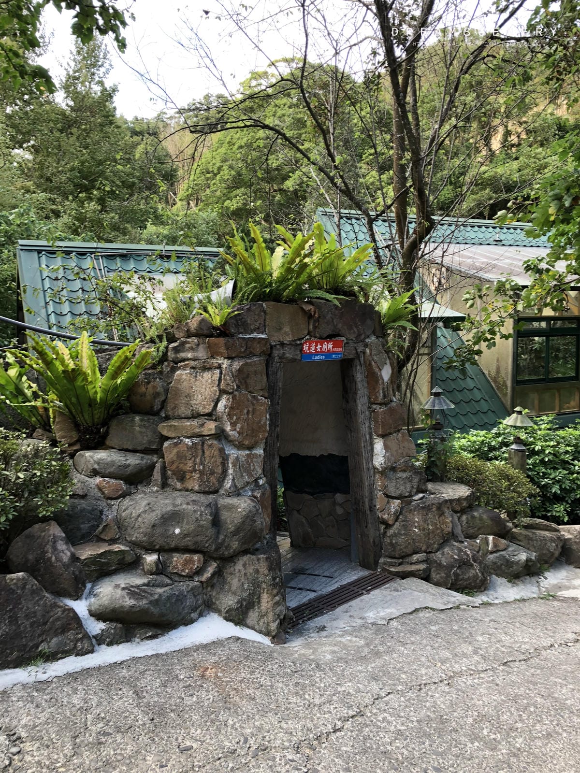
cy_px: 386
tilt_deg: -6.5
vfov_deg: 61.7
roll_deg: +0.7
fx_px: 648
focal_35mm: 29
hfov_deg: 48.2
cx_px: 290
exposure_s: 1/122
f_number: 1.8
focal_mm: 3.99
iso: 50
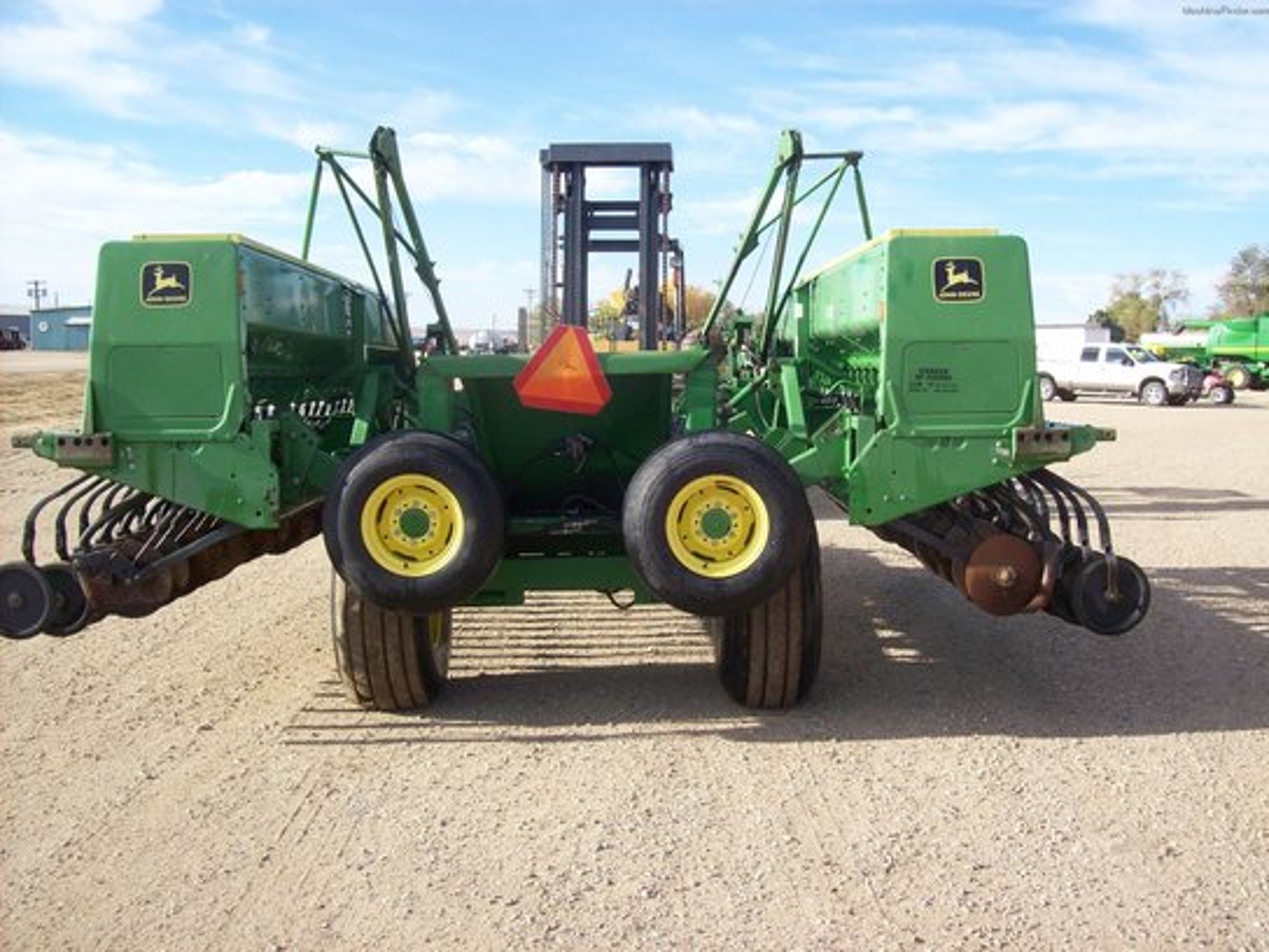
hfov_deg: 51.4
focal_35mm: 36
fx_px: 1320
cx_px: 634
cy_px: 476
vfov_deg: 39.7
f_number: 4.8
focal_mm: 6
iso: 80
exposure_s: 1/272
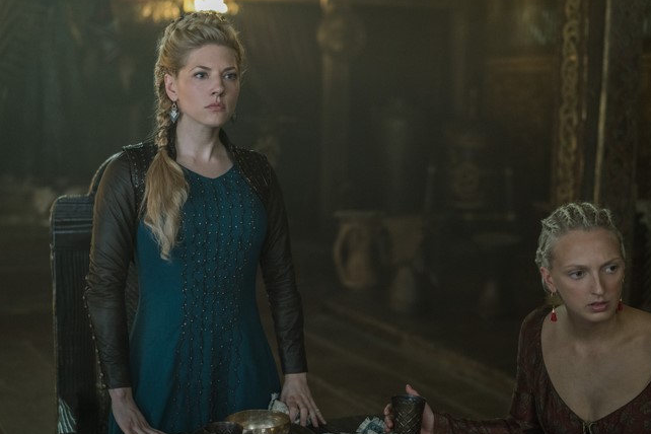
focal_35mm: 60
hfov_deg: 33.4
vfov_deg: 22.6
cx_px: 314
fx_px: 1085
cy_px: 228
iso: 3200
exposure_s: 1/100
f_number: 2.5
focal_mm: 55
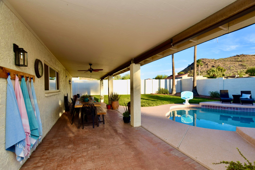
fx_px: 106
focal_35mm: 15
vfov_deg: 77.3
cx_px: 128
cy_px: 85
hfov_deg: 100.4
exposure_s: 1/125
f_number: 5.6
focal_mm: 10
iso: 100
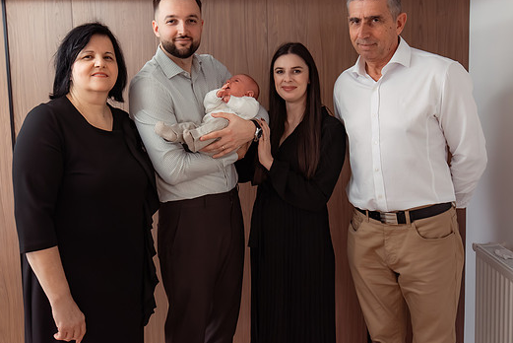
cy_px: 146
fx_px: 456
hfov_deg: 58.6
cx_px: 228
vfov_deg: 41.1
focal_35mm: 32
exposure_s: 1/200
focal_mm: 26
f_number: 3.2
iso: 1600
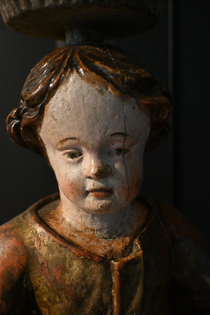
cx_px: 105
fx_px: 367
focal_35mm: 42
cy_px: 158
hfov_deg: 31.9
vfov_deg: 46.4
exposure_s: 1/60
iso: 12800
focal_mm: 28
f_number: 4.5
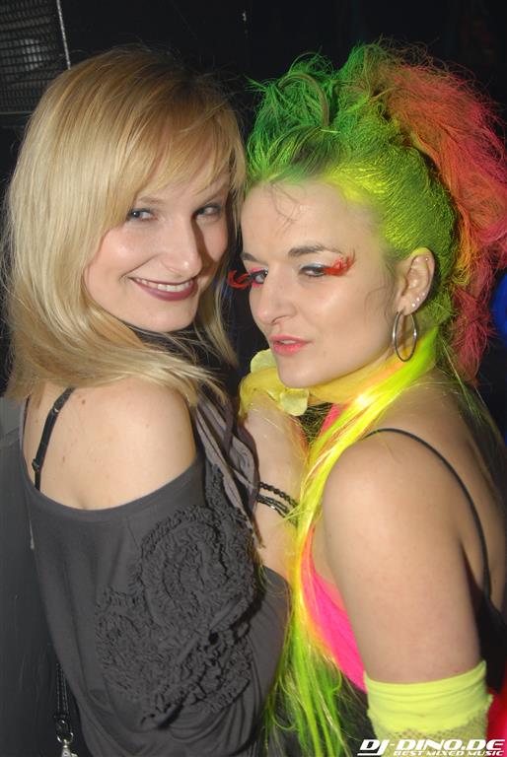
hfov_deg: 37.0
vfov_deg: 53.1
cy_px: 378
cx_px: 254
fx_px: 758
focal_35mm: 36
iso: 200
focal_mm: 24
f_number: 5.6
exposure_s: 1/5
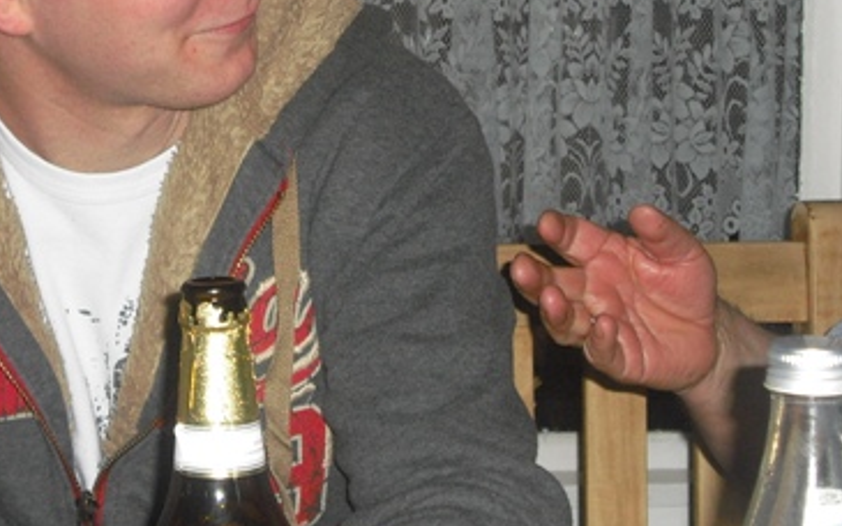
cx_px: 228
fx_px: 2157
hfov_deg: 21.9
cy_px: 55
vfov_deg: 13.8
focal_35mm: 94
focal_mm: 7.6
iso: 200
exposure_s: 1/60
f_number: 3.1
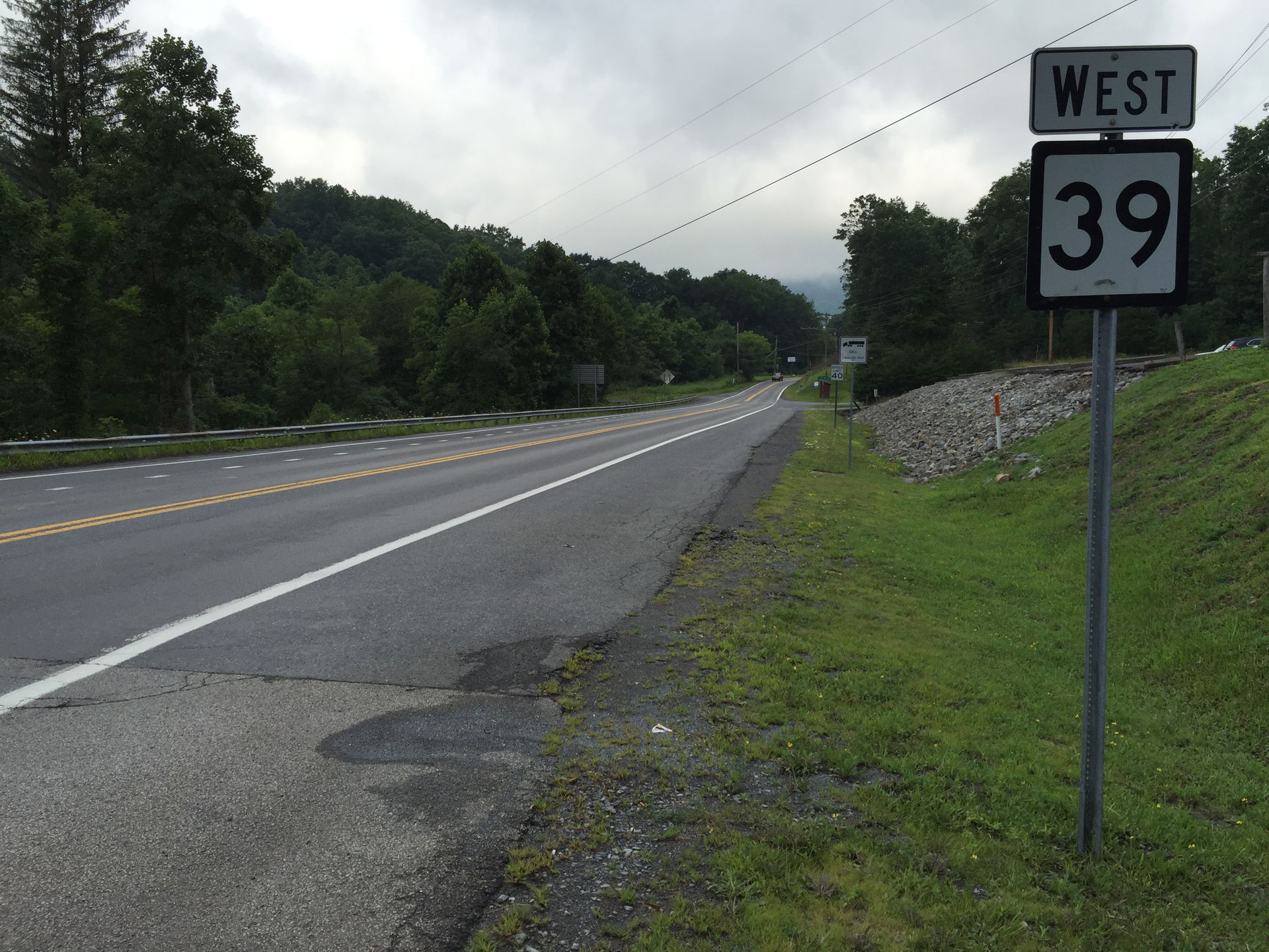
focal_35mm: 29
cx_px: 634
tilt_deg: -6.0
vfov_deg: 48.2
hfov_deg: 61.7
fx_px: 1063
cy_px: 476
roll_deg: -1.6
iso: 32
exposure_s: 1/920
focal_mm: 4.15
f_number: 2.2
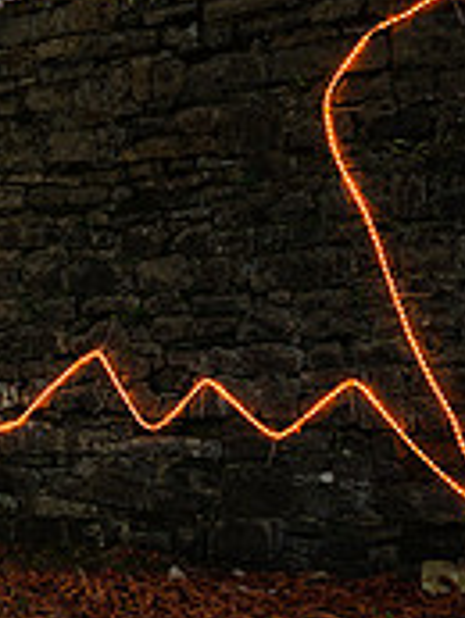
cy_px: 156
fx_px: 1431
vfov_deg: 24.1
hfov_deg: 17.0
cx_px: -191
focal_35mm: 80
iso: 400
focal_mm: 16
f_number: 2
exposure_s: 1/200
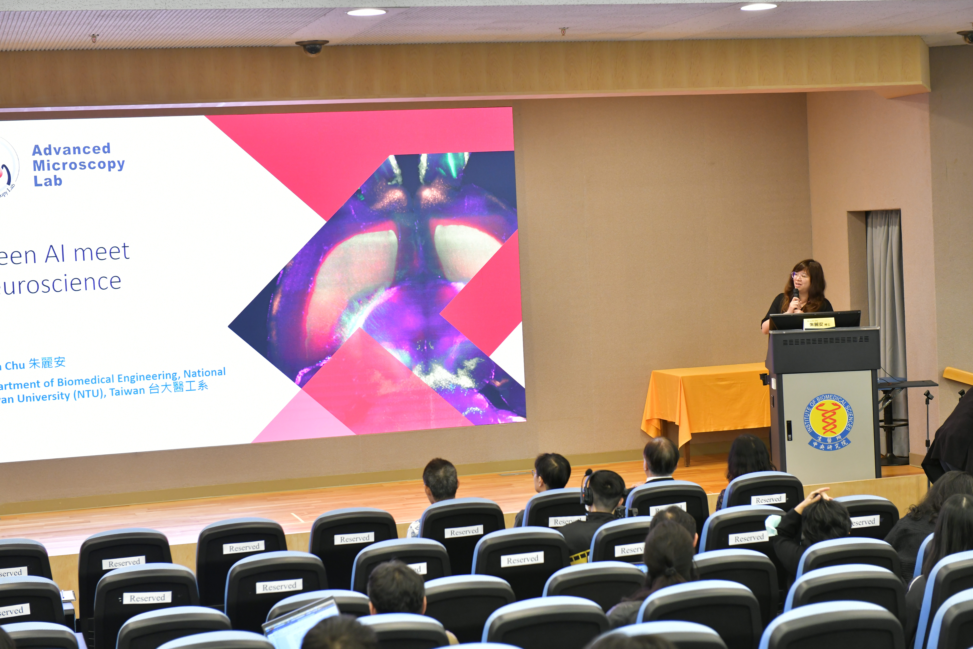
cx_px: 486
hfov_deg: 28.8
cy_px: 324
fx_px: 1892
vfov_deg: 19.5
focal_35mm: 70
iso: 1600
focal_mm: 70
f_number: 5
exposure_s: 1/80
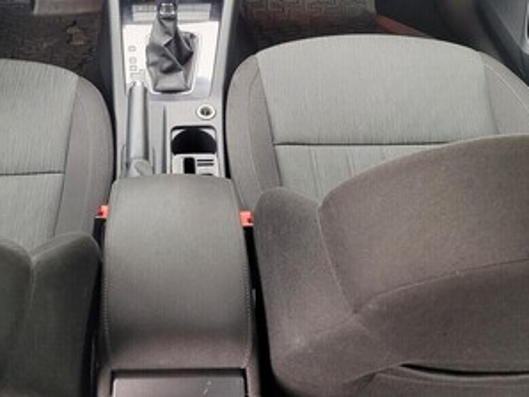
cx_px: 174
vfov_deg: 29.0
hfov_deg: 39.1
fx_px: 734
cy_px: 33
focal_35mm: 48
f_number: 1.8
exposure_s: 1/100
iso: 320
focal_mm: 5.4
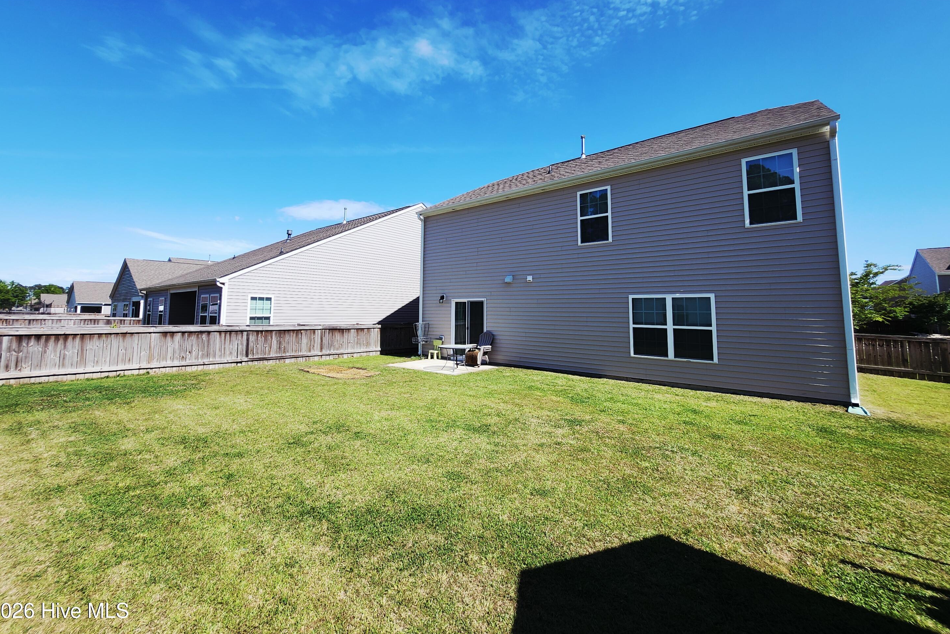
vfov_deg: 80.8
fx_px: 369
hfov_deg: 104.2
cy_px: 275
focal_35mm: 14
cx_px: 464
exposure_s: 1/1030
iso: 32
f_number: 2.2
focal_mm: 1.74
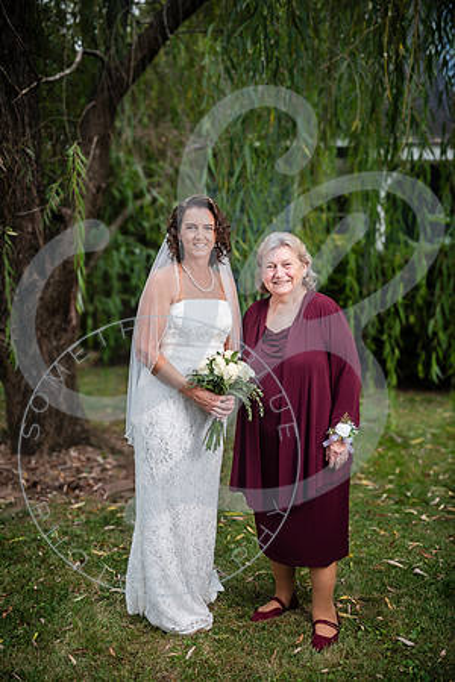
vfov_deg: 41.1
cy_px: 341
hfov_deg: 28.1
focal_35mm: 48
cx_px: 228
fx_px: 910
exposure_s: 1/250
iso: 100
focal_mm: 48
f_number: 2.8
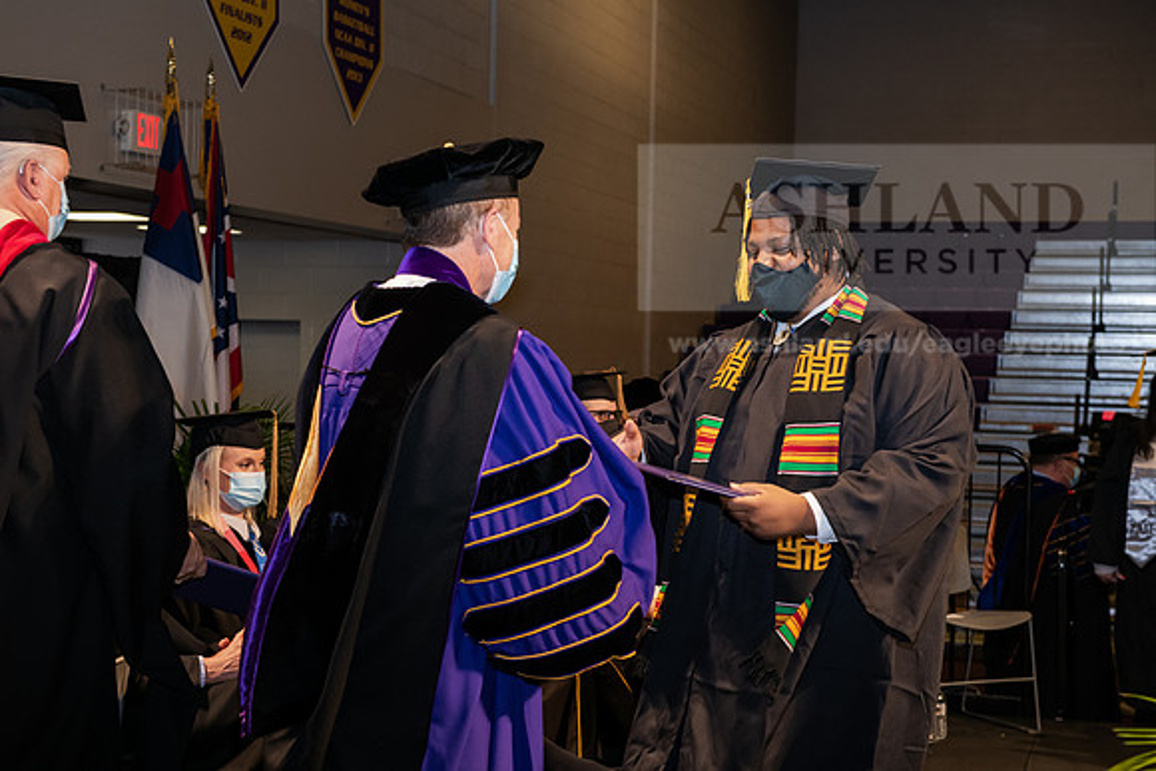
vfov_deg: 21.9
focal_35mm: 62
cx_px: 578
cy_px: 386
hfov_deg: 32.4
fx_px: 1991
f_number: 6.3
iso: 1600
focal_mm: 62
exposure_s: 1/200
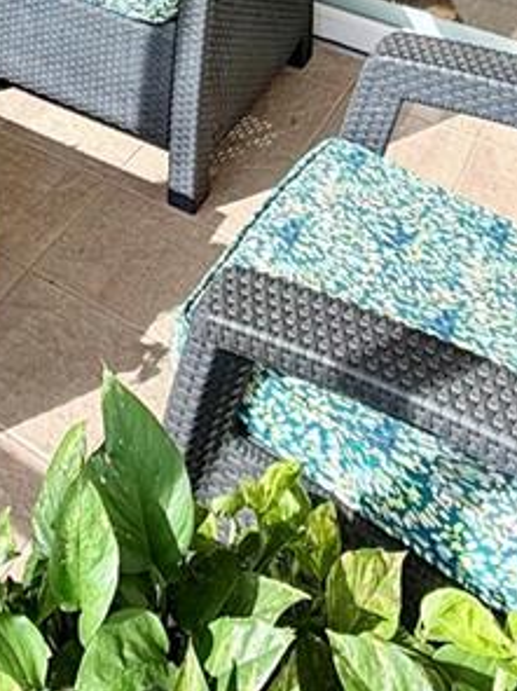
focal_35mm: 57
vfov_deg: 23.5
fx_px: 1136
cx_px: 14
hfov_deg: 24.6
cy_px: -450
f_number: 2.2
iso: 50
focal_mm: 2.22
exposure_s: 1/308
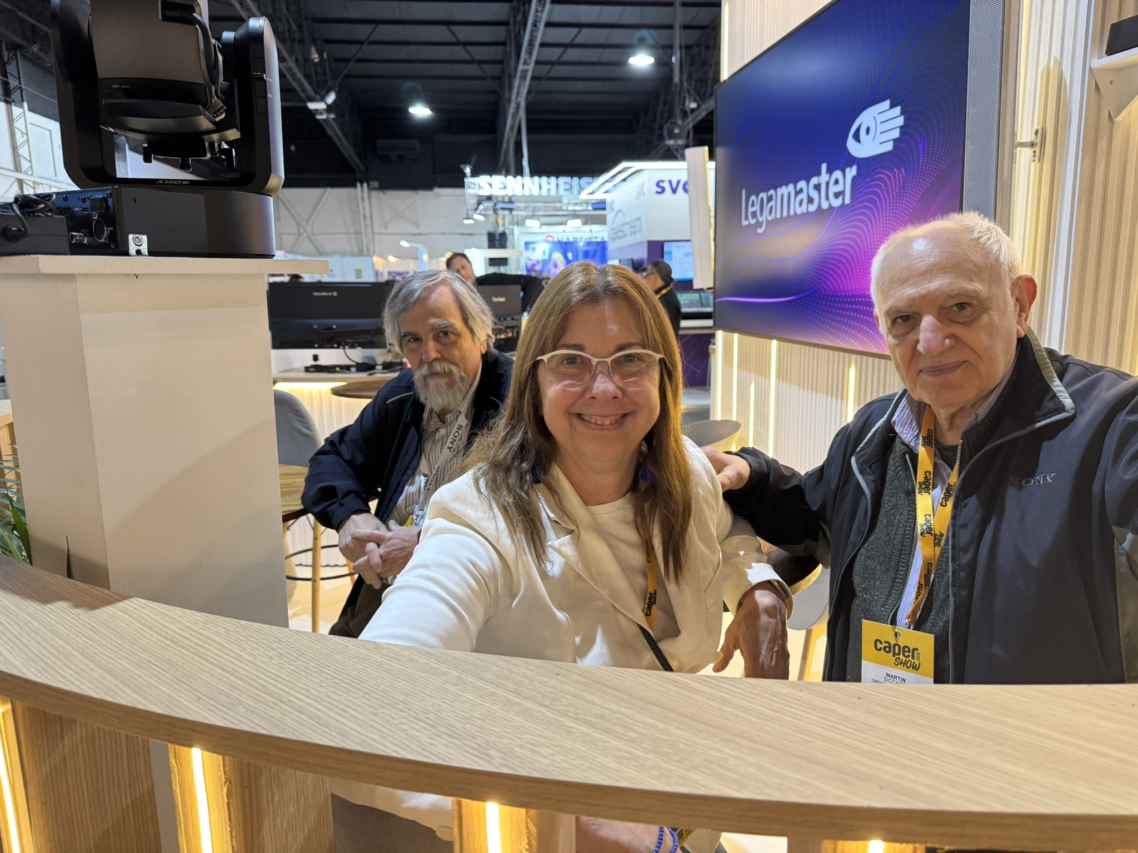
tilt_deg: -11.0
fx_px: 789
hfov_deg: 71.6
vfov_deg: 56.8
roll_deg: +1.5
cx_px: 569
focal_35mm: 24
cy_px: 426
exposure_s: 1/50
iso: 250
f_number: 1.78
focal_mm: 6.76
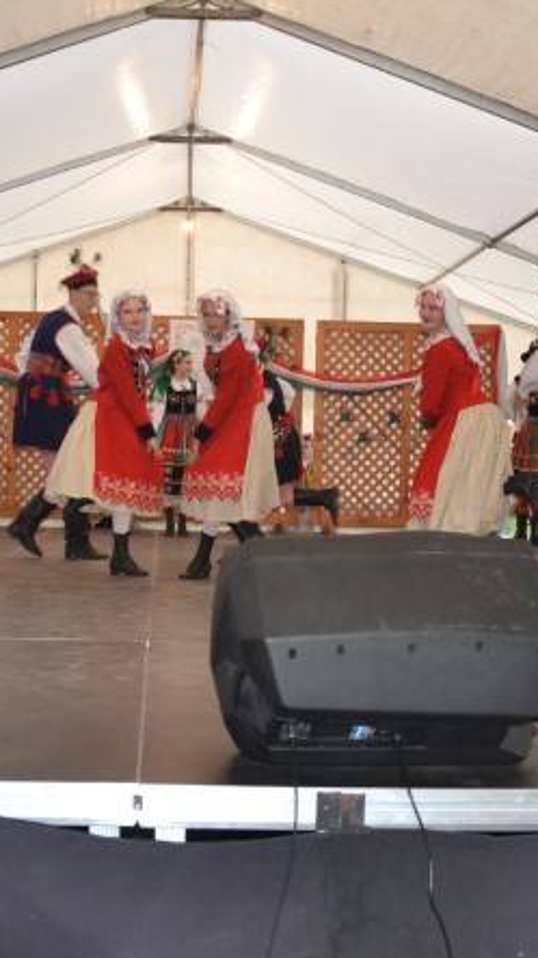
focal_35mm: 46
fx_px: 1167
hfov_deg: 25.8
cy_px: 506
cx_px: 186
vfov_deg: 44.6
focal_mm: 18
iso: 1400
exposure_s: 1/60
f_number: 3.5
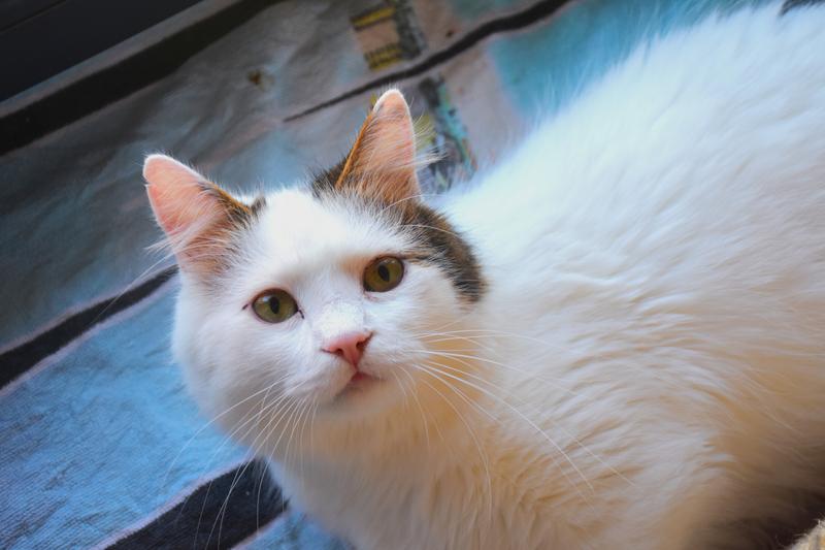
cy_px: 275
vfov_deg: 18.2
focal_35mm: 75
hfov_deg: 27.0
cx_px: 412
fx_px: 1718
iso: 800
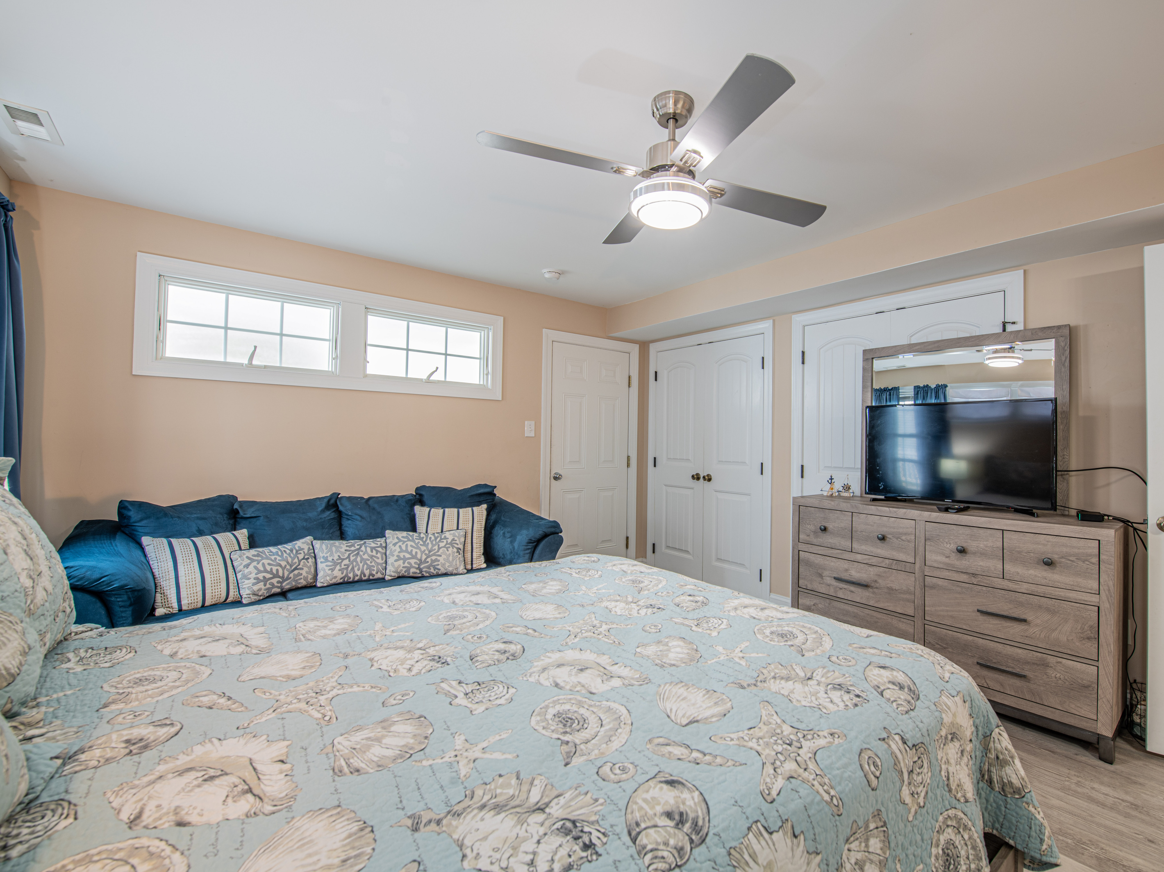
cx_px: 655
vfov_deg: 81.2
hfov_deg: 97.1
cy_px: 436
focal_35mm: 15
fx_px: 509
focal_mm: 14
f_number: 9
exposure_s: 2
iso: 64
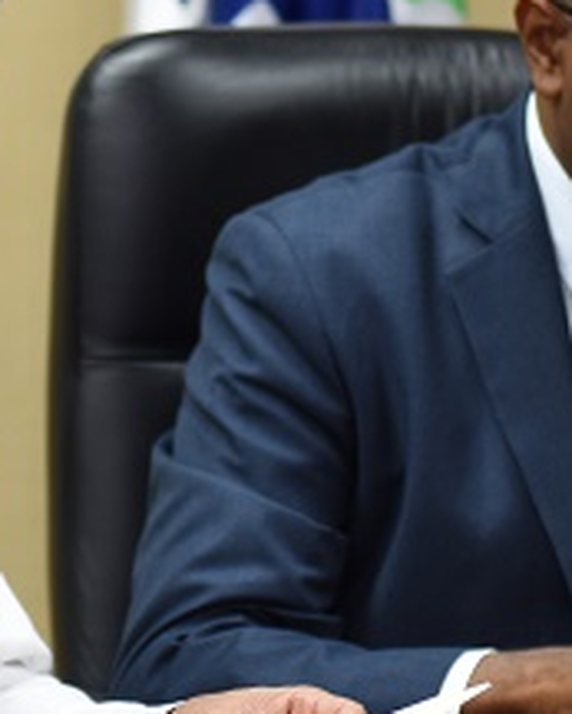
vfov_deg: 6.4
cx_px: 288
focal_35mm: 301
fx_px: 6365
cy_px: 314
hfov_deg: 5.1
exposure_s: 1/100
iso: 500
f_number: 2.8
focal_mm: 70
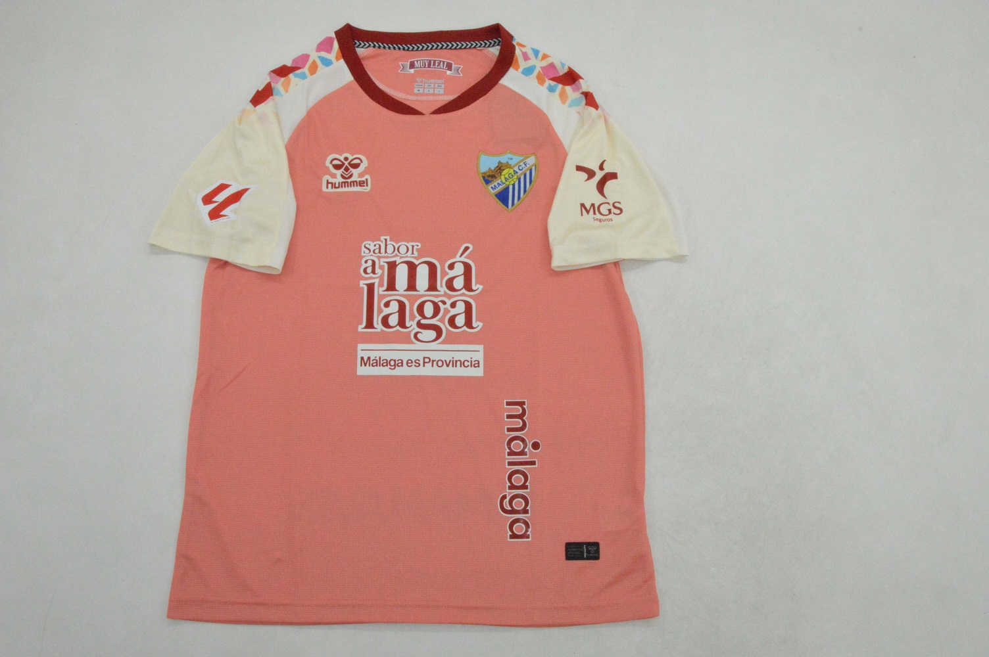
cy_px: 328
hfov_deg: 57.3
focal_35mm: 33
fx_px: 906
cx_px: 494
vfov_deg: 39.9
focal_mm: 22
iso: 6400
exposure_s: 1/200
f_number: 25
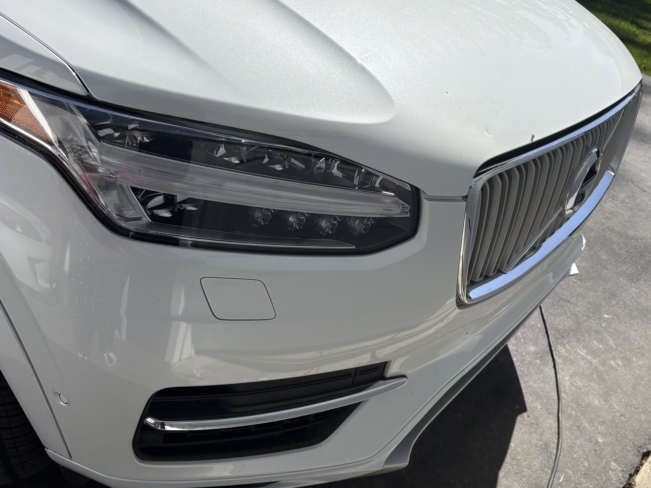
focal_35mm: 33
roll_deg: -13.6
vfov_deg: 42.9
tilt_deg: -32.8
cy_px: 254
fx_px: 621
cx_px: 354
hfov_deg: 55.3
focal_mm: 5.96
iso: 64
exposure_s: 1/6329
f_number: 1.6
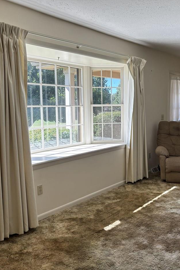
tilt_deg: -6.0
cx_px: 120
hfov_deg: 35.6
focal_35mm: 37
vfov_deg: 51.9
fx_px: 278
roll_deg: +0.4
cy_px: 135
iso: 40
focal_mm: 5.96
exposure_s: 1/260
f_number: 1.6
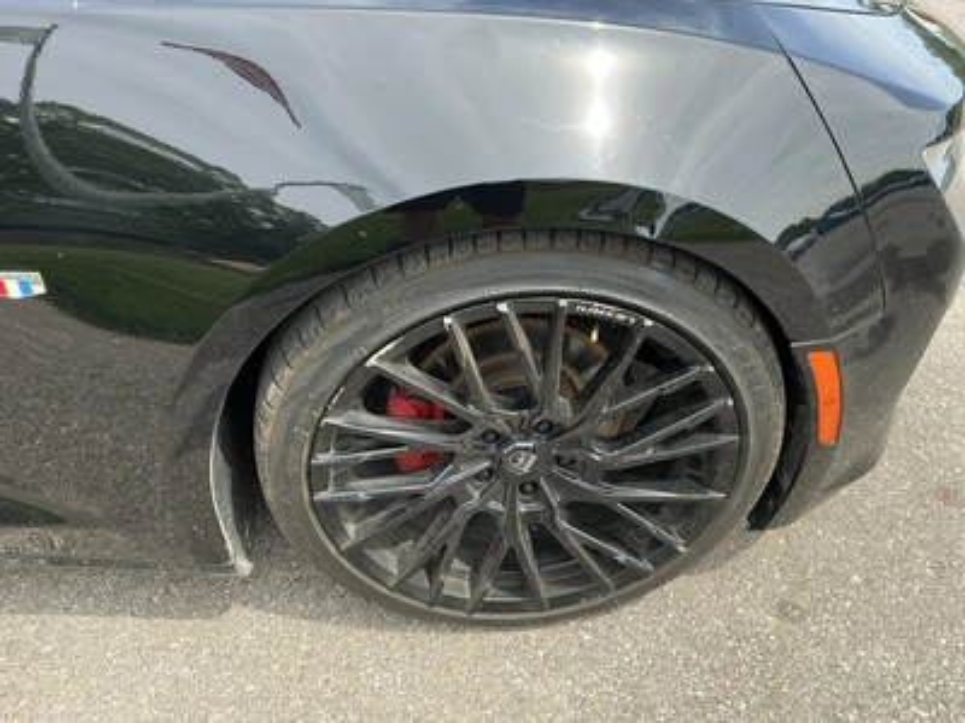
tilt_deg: -34.7
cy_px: 362
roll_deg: +1.2
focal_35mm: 28
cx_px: 482
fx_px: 781
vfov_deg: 49.7
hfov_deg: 63.4
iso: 25
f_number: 1.8
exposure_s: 1/400
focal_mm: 3
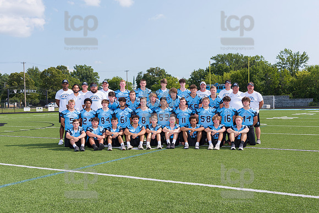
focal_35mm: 39
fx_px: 344
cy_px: 106
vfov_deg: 34.4
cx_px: 163
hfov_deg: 49.8
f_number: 8
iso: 100
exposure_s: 1/250
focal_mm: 38
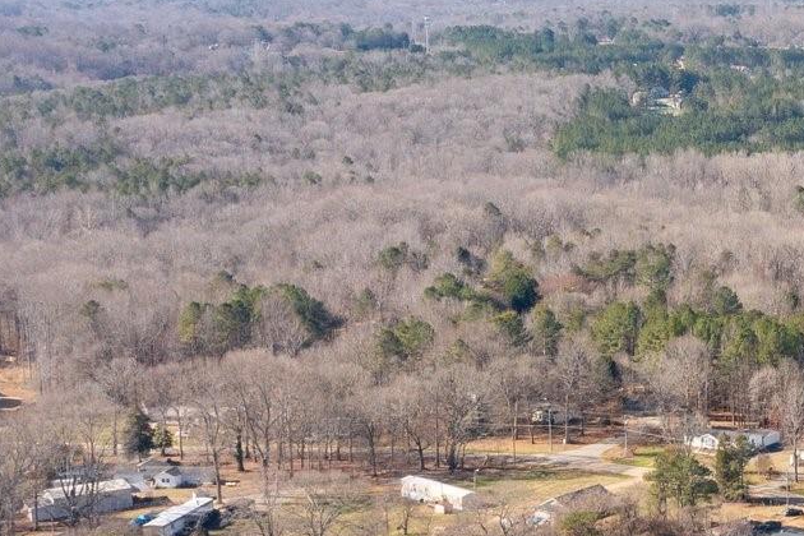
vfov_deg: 15.0
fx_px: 2032
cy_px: 191
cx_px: 1220
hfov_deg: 19.4
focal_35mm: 91
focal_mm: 10.26
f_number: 5.6
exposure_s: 1/400
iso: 100
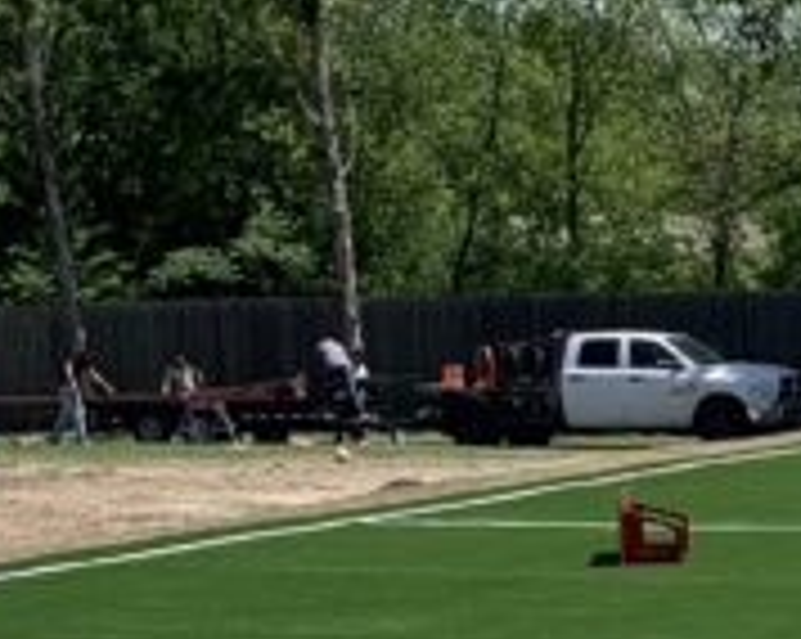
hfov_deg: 12.5
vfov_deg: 10.3
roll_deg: +0.4
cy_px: 855
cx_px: 1233
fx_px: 3457
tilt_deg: -8.4
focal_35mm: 146
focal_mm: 4.25
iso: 25
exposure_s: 1/2421
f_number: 1.8
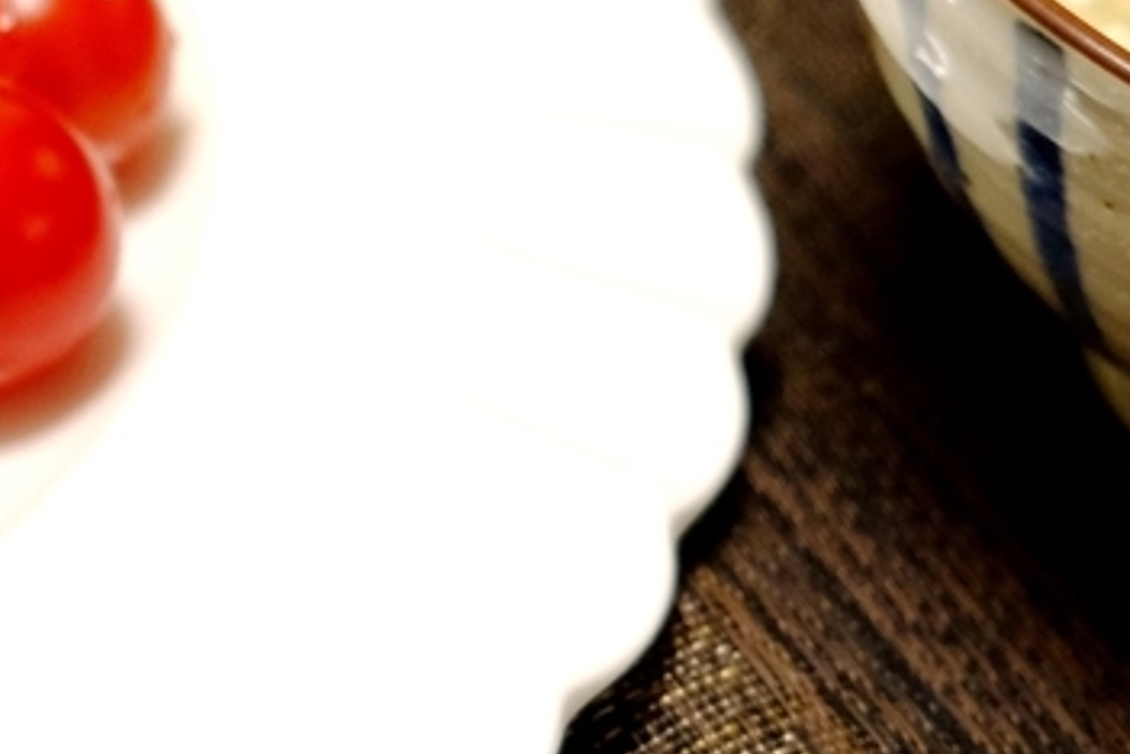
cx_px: -126
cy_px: 180
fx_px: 3861
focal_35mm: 123
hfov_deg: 16.2
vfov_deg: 11.1
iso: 800
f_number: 3.2
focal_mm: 24.3
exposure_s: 1/30
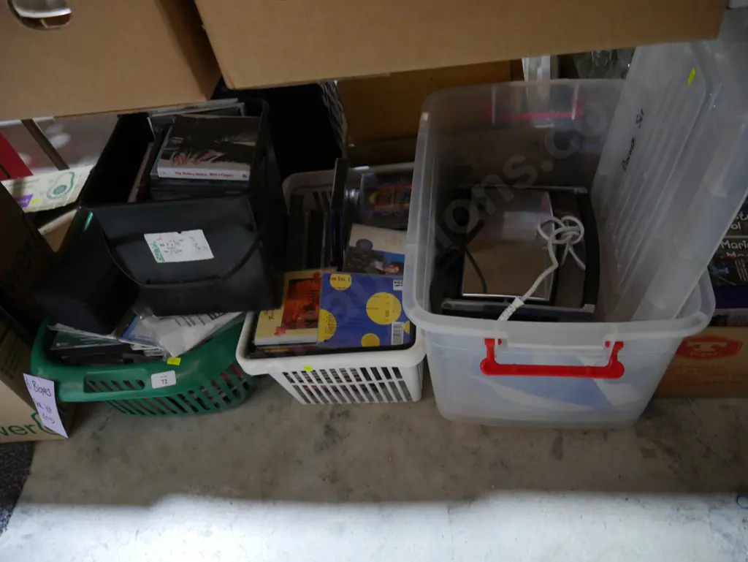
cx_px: 374
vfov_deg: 49.8
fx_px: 605
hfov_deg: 63.4
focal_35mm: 28
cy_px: 281
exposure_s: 1/60
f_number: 3.5
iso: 1000
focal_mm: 14
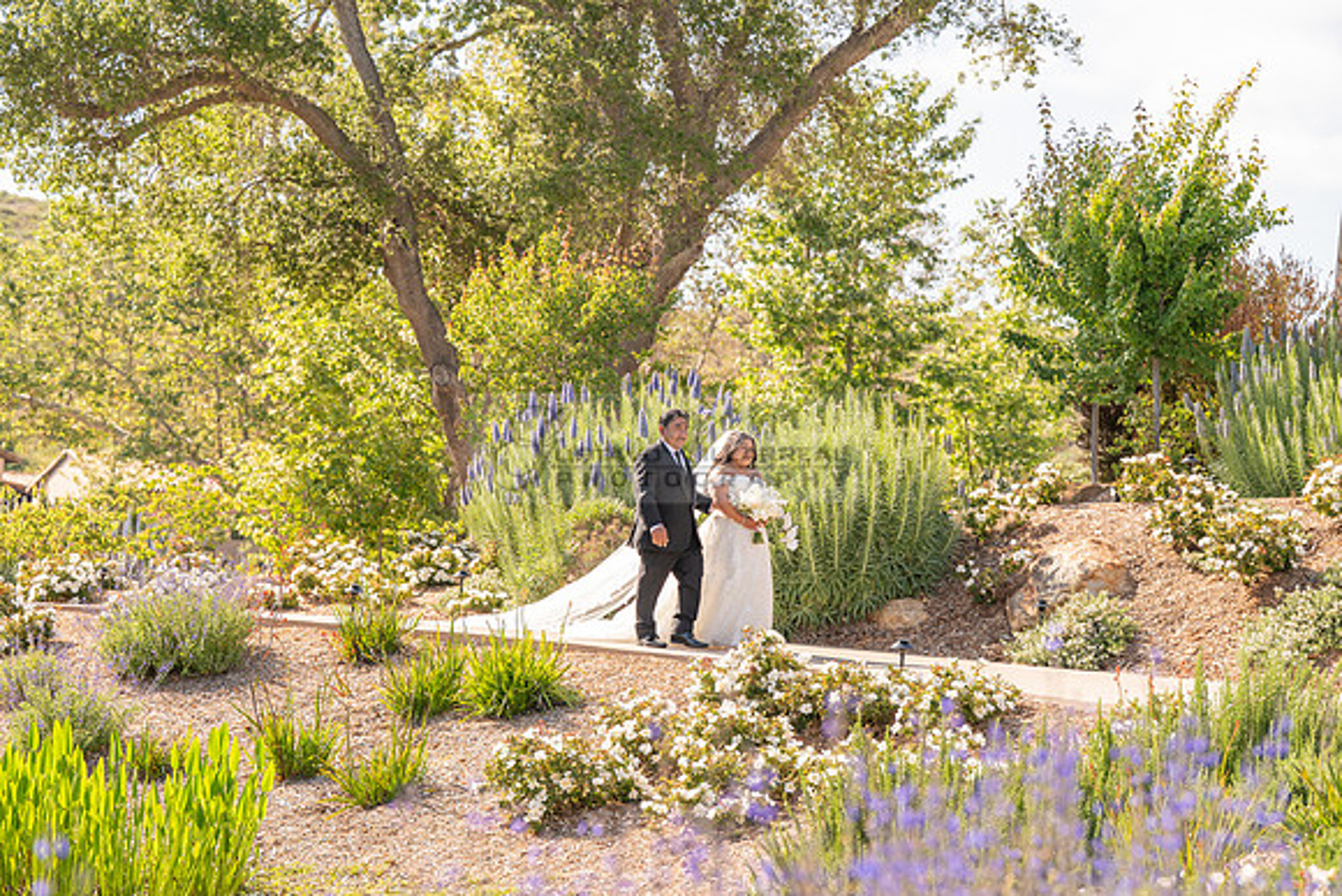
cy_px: 448
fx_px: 3206
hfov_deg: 23.6
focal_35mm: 86
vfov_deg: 15.9
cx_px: 671
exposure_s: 1/800
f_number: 4.5
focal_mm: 86
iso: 200
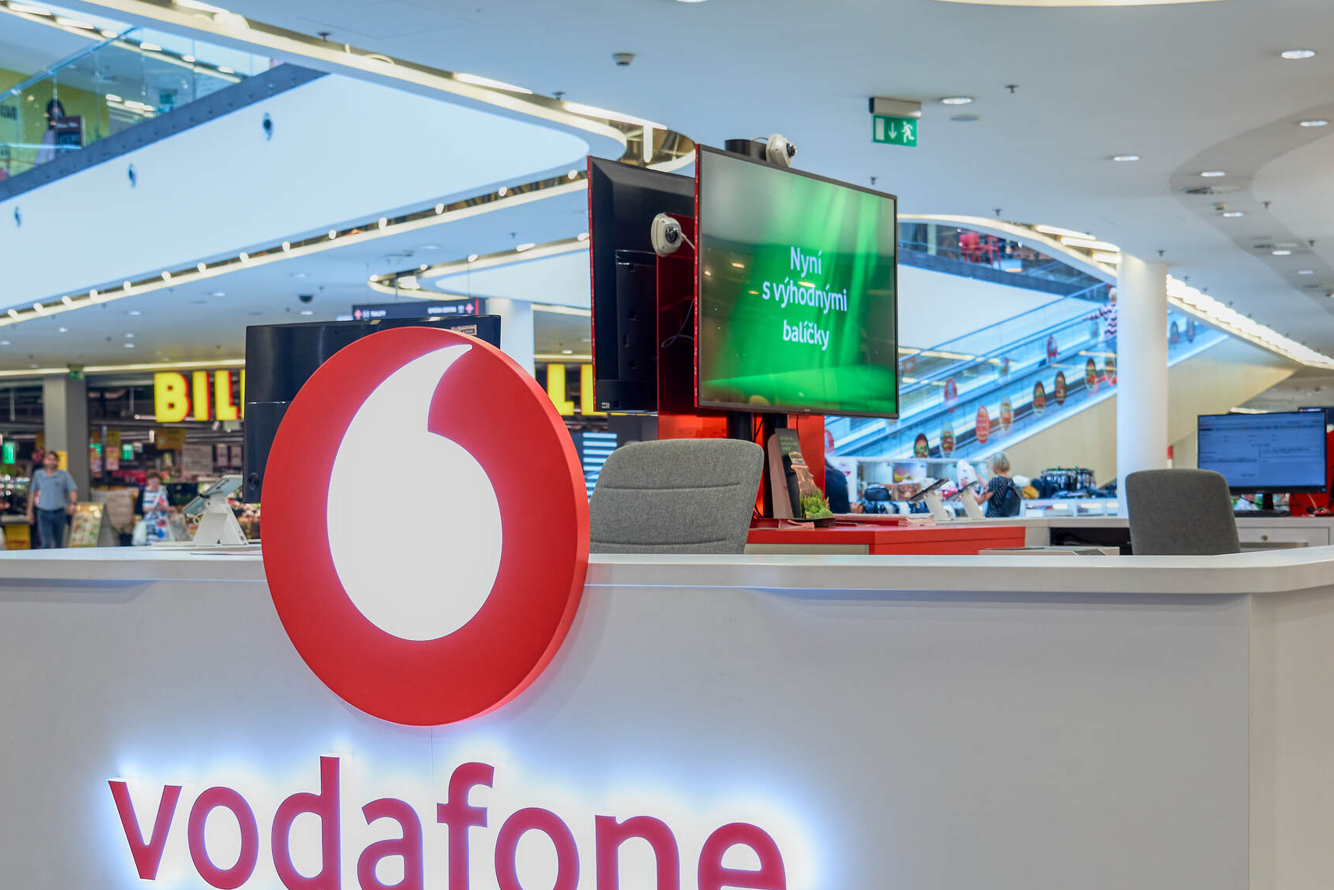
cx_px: 803
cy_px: 624
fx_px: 2224
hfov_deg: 33.3
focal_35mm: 60
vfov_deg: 22.5
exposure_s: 1/40
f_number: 5
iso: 100
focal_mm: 35
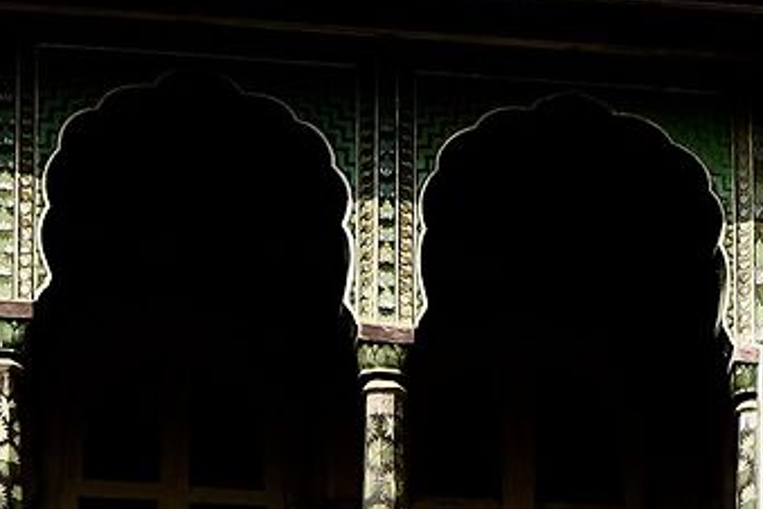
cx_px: 1436
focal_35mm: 269
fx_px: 5701
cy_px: 1502
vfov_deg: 4.9
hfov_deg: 7.4
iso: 100
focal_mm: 38
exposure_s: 1/500
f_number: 7.1
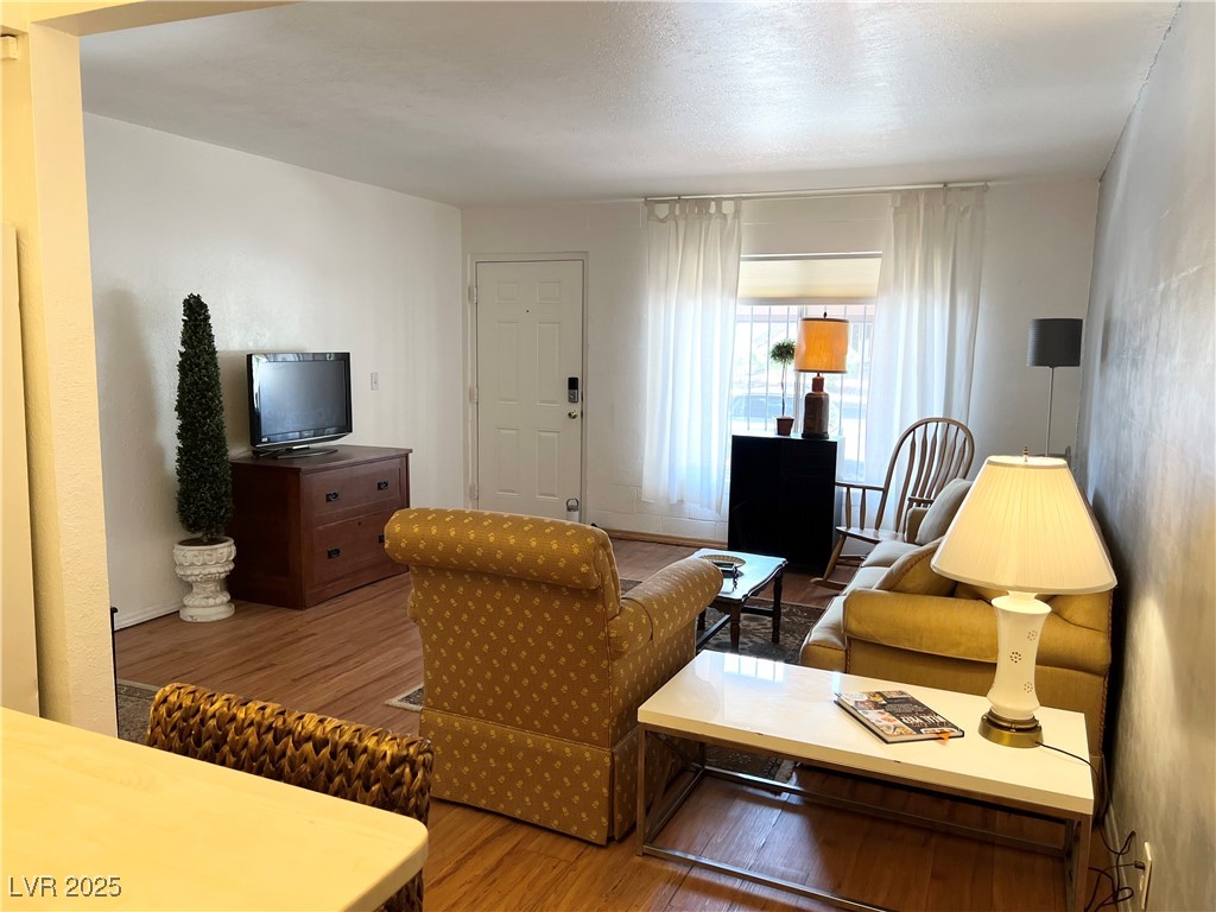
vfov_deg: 53.1
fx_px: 913
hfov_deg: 67.3
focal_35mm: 26
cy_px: 456
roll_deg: -1.0
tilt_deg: -8.4
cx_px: 608
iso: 125
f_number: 1.5
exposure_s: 1/120
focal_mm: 5.7
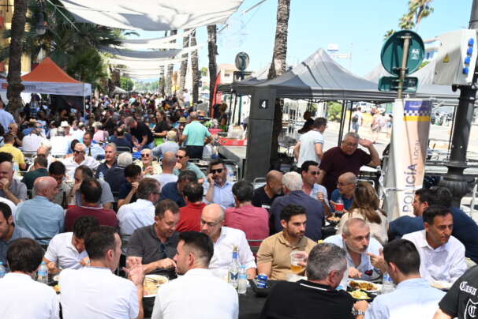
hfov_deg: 45.7
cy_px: 221
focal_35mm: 42
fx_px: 558
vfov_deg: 31.6
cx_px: 159
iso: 400
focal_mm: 24
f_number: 5
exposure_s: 1/1000
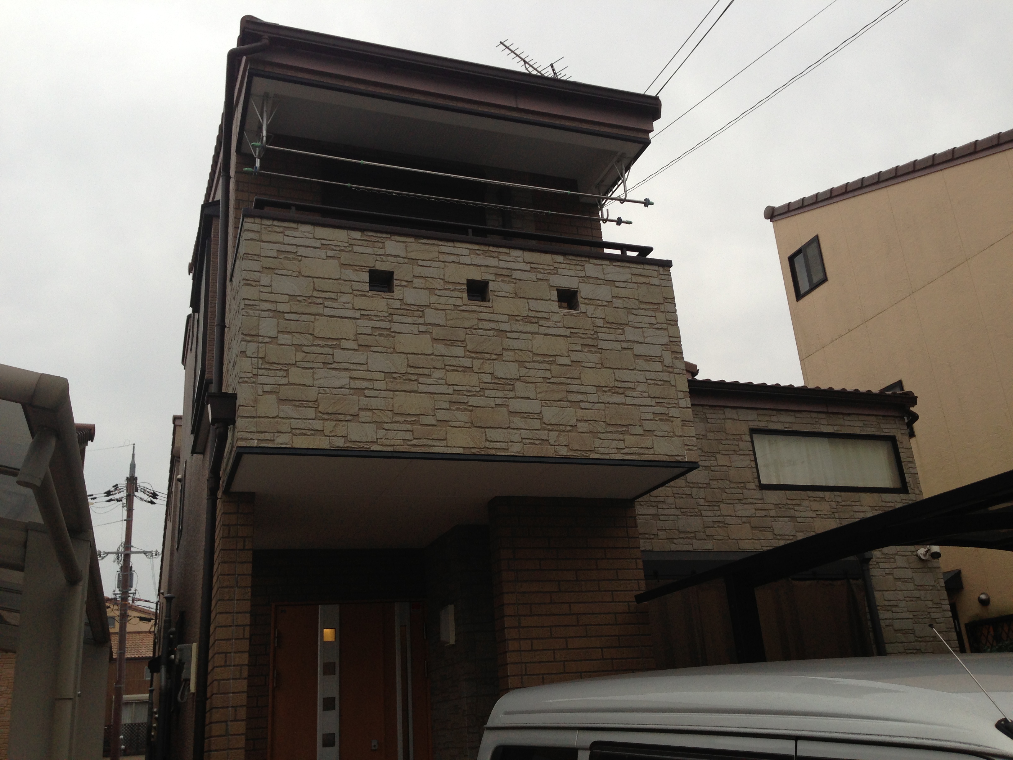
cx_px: 506
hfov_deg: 55.4
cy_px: 380
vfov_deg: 42.9
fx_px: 966
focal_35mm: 33
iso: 64
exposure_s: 1/60
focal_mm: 4.13
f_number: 2.4
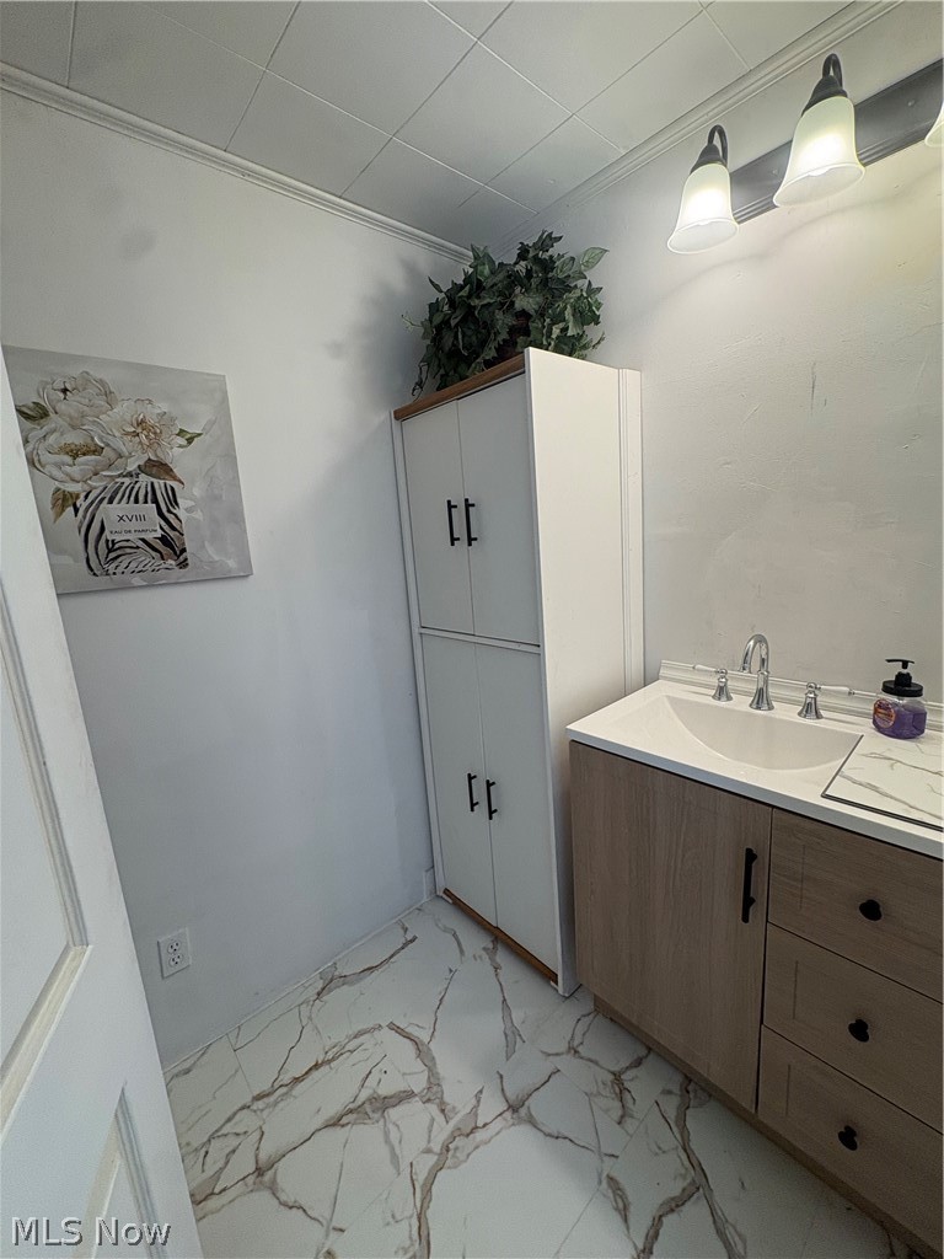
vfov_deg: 102.1
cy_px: 630
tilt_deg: -10.5
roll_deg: +2.9
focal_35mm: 14
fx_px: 509
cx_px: 472
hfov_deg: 85.7
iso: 125
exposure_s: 1/120
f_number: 2.2
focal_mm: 2.22
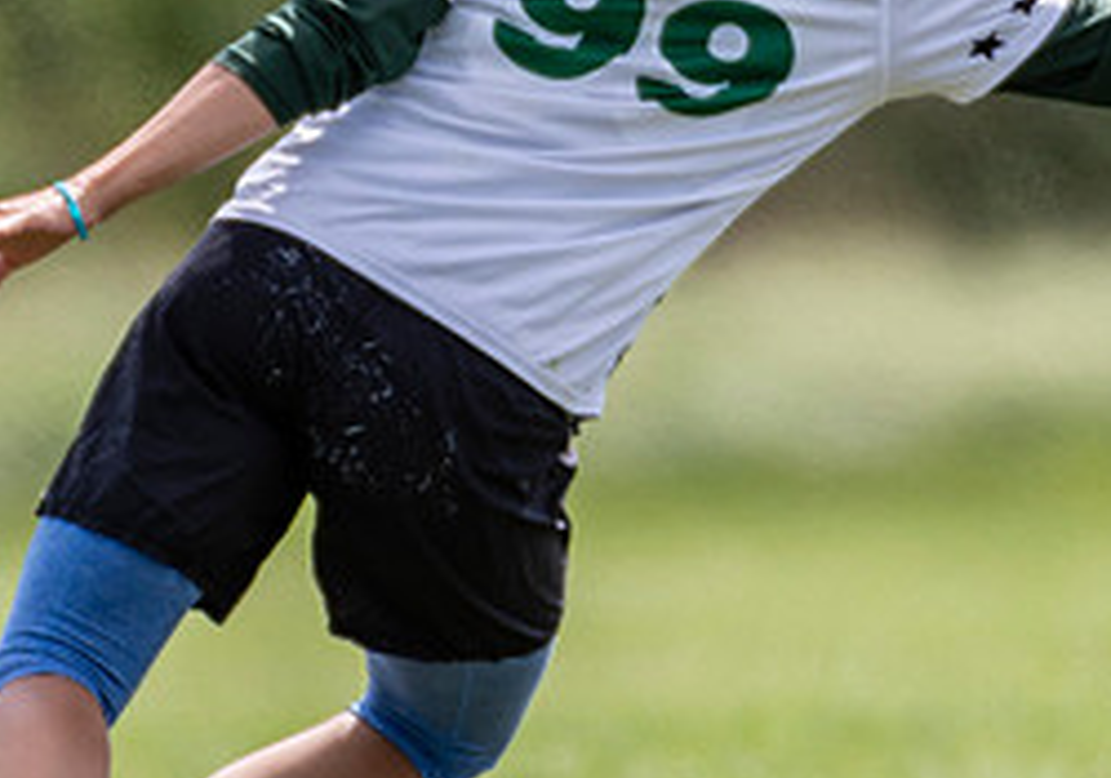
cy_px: 148
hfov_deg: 1.0
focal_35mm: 2056
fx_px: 64438
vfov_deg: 0.7
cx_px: 374
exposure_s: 1/1250
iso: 180
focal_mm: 400
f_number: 4
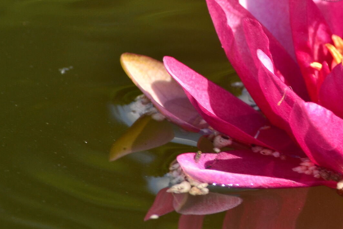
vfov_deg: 1.4
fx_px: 9640
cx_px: 361
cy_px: -19
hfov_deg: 2.0
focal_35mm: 1012
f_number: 11
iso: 200
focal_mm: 300
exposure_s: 1/160
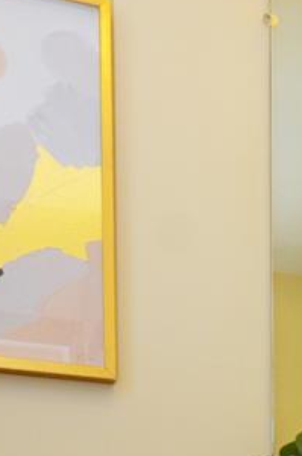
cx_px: 370
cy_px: 728
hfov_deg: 17.2
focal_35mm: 75
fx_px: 947
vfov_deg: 21.5
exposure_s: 1/125
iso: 400
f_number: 5.6
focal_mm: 10
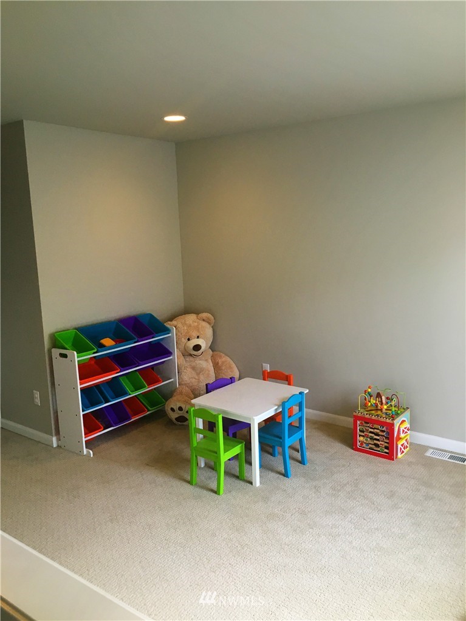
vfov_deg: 61.7
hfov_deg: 48.2
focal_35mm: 29
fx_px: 521
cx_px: 233
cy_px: 310
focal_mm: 4.15
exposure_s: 1/30
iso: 64
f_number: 2.2
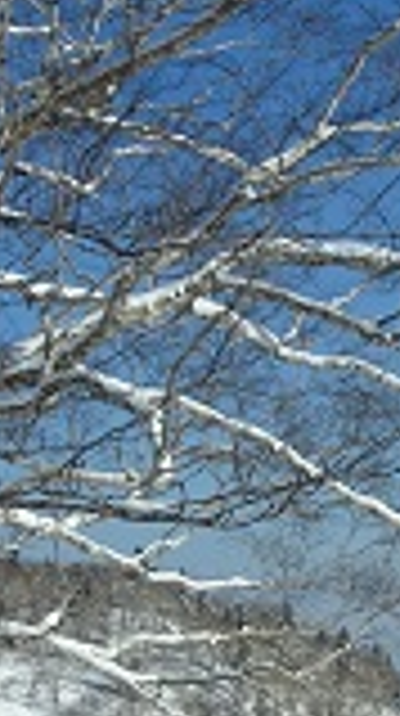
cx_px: 645
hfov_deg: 10.7
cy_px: 772
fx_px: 2044
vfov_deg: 19.1
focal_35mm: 108
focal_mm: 4.1
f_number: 3.5
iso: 80
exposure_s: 1/2000
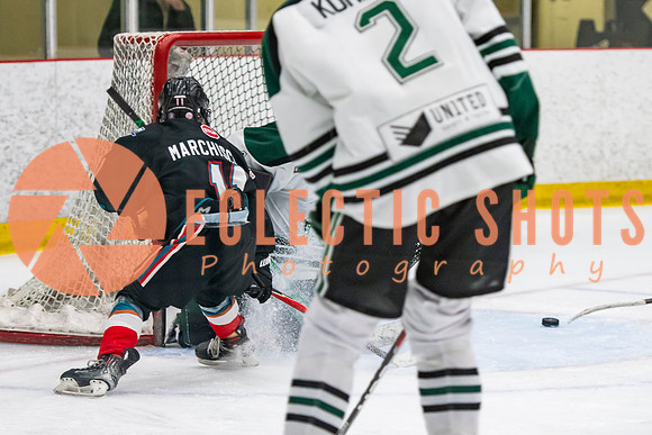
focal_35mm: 205
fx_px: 3721
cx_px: 396
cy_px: 237
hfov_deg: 10.0
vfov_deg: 6.7
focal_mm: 112
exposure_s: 1/640
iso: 2000
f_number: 3.2
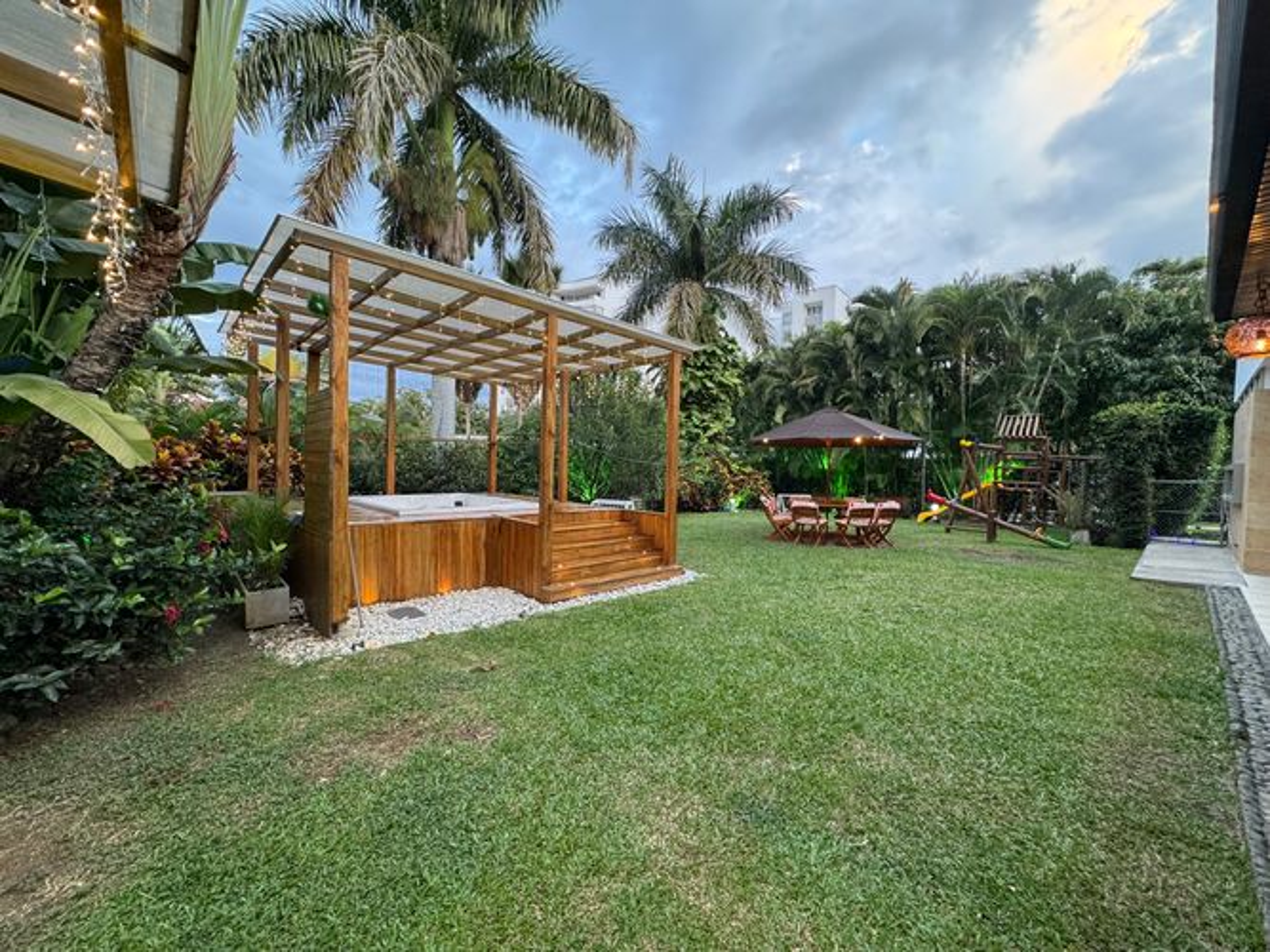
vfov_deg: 85.7
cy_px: 476
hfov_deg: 102.1
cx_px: 635
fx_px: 514
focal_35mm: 14
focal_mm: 2.22
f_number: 2.2
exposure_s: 1/60
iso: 200
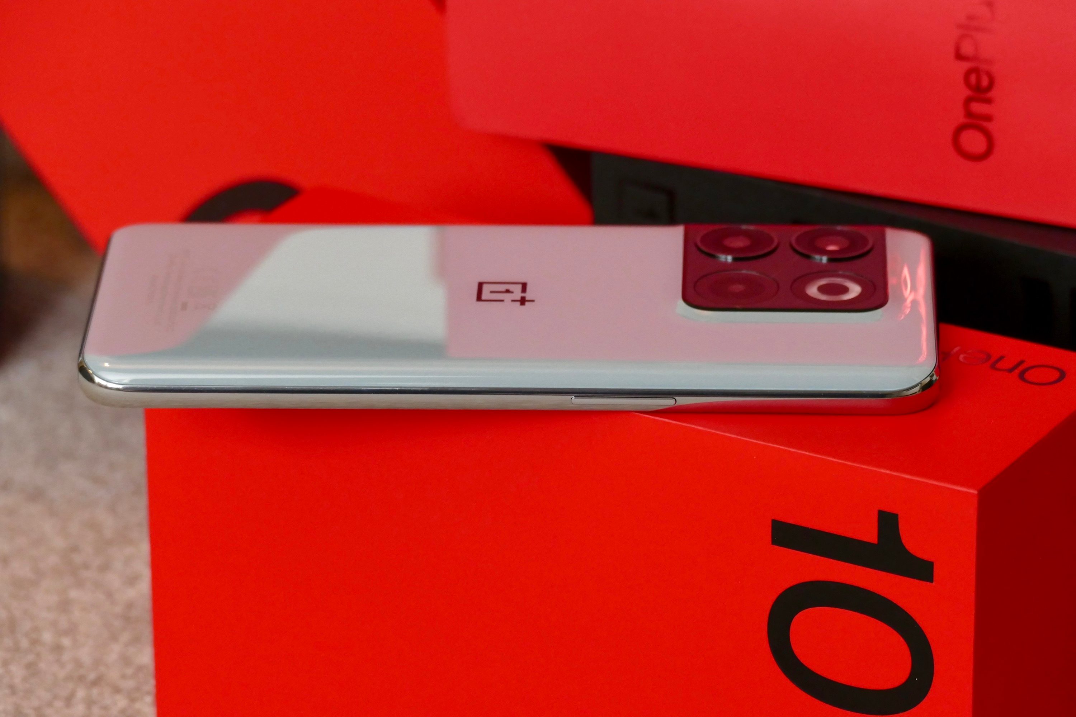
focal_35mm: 211
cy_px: 358
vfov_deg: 6.5
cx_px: 538
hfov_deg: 9.8
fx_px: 6306
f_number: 4
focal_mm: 76.94
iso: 1250
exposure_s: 1/100
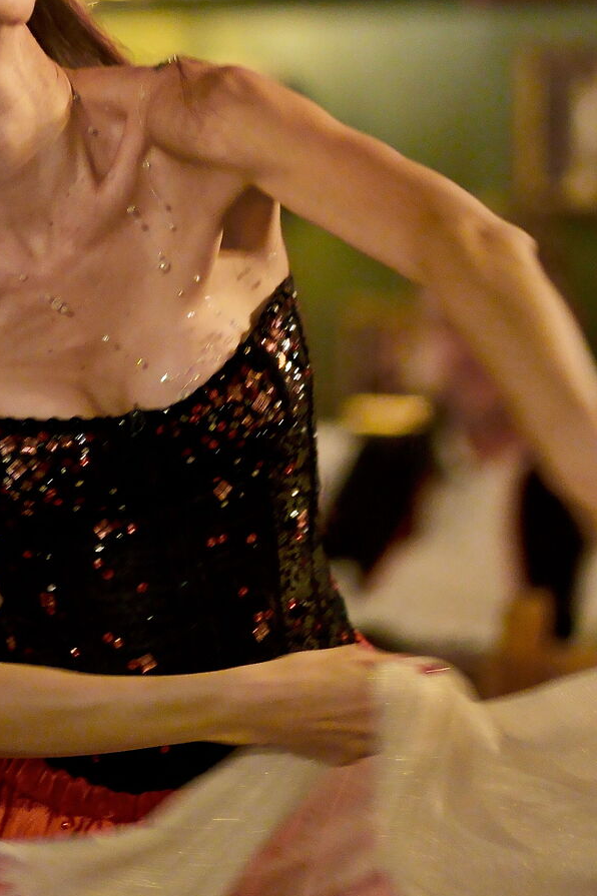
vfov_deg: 9.0
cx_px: 117
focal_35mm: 228
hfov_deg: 6.0
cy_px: 230
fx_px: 5675
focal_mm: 85
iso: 1250
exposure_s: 1/125
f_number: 1.4
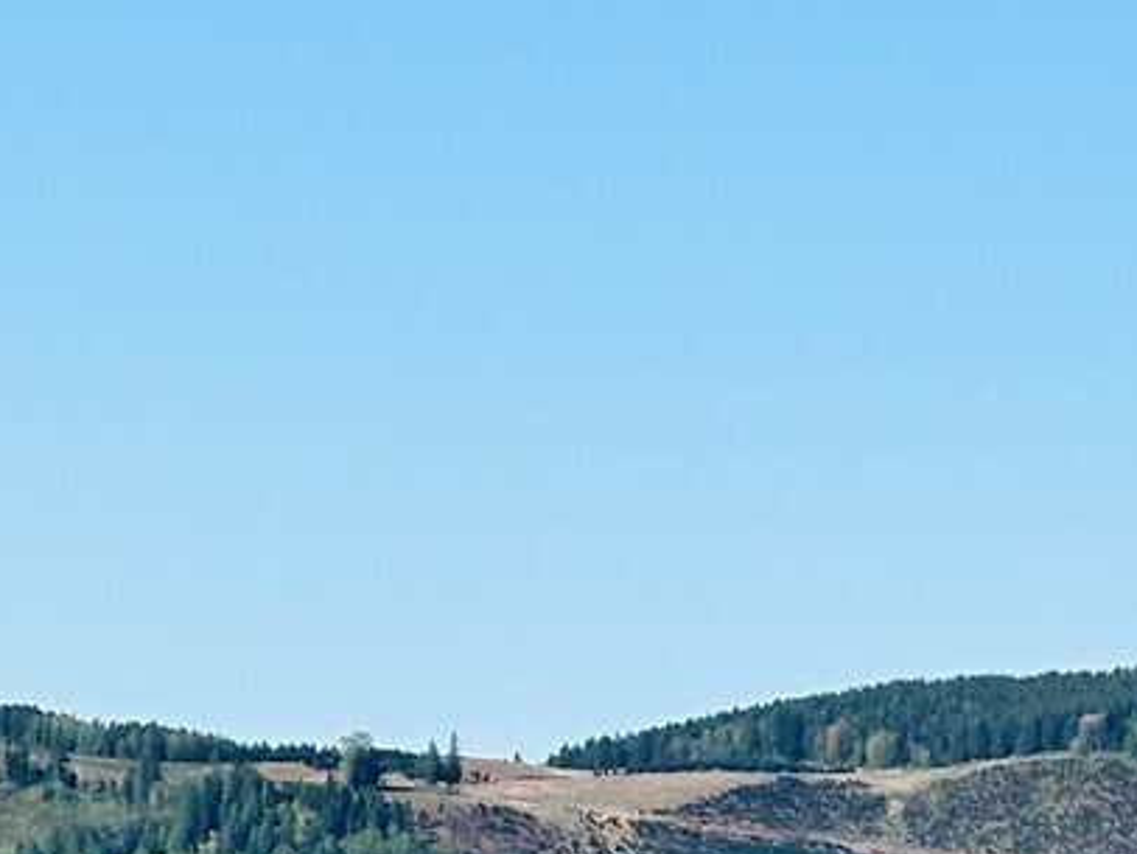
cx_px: 2140
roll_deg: -0.5
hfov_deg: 9.8
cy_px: 557
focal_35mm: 189
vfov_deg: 7.9
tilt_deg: +2.7
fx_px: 6212
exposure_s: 1/5882
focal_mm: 6.86
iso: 64
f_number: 1.78
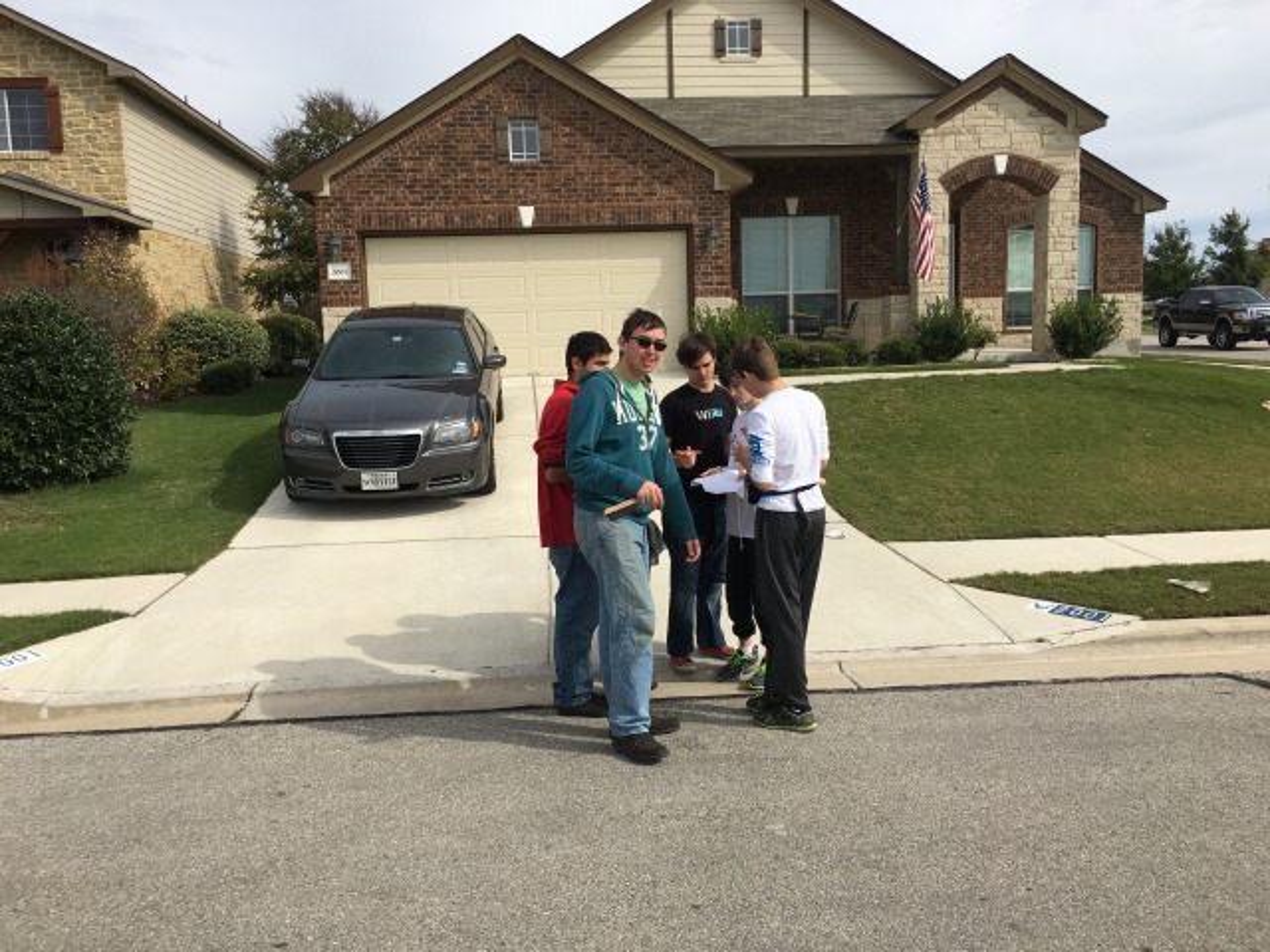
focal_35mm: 29
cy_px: 476
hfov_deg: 61.7
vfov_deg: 48.2
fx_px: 1064
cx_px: 635
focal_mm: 4.15
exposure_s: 1/2198
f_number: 2.2
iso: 25
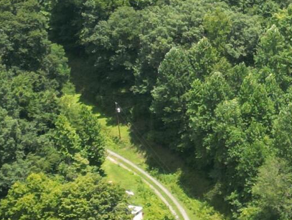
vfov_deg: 10.6
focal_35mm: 140
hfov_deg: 12.5
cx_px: 578
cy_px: 97
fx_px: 1182
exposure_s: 1/1500
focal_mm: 6.72
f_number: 1.7
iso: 120
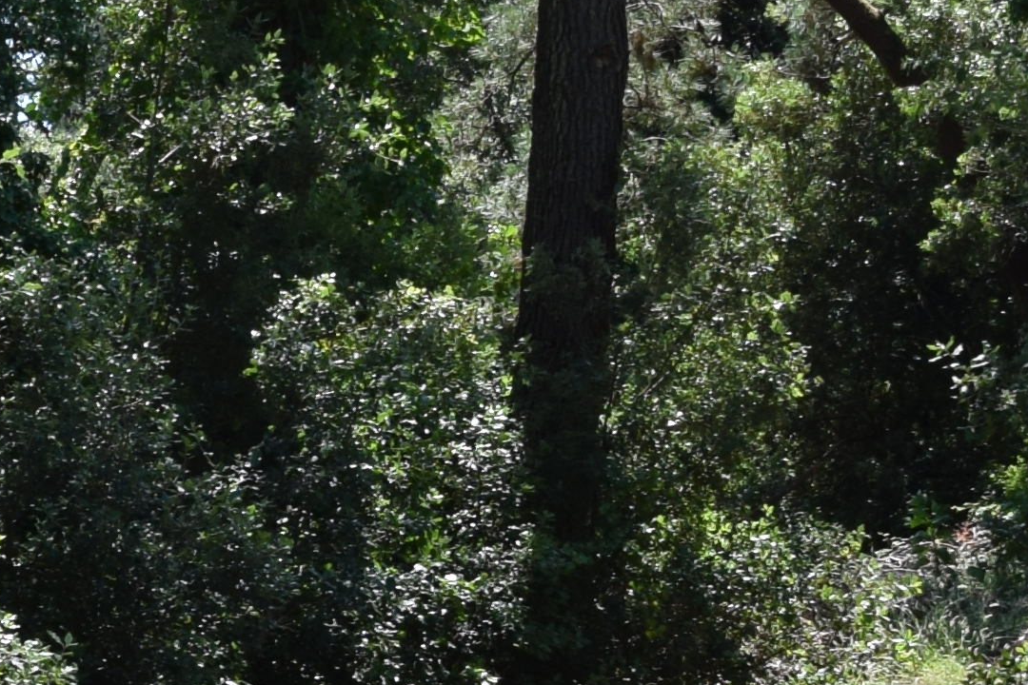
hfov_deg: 13.4
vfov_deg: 9.1
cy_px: -21
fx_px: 4283
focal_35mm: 150
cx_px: -144
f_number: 8
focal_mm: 18
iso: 320
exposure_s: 1/250
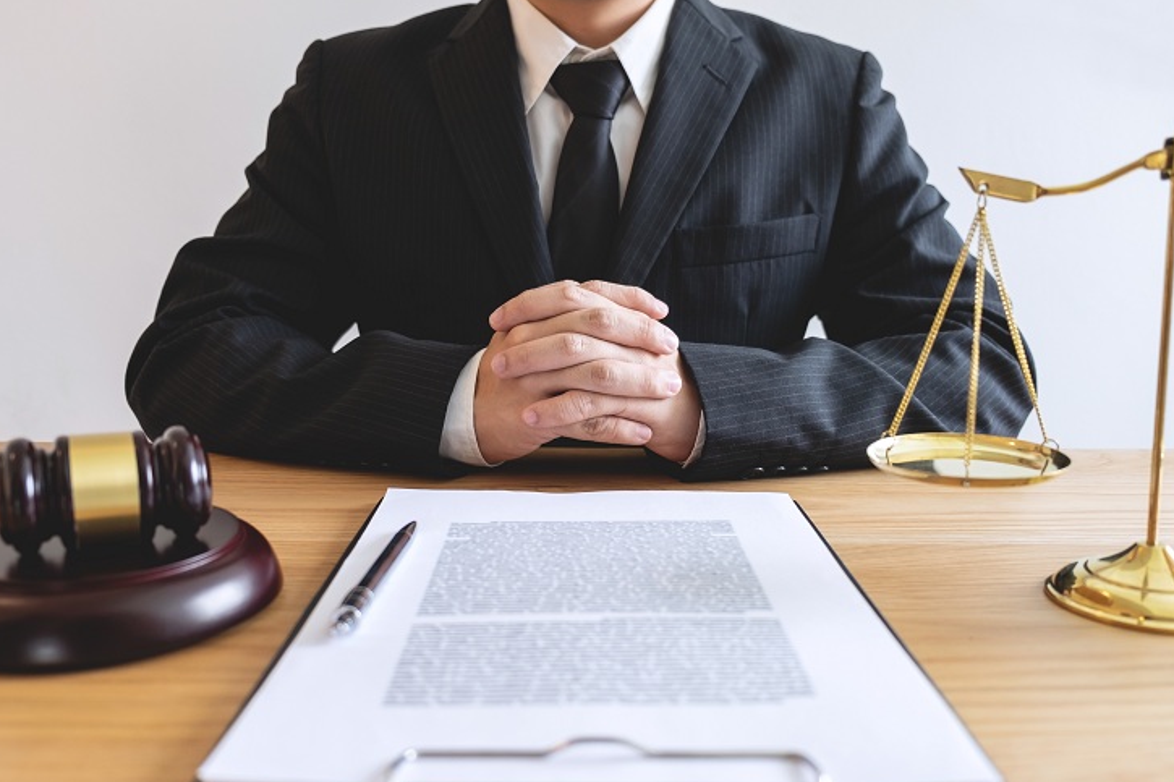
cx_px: 581
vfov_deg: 41.1
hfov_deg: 58.7
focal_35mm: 32
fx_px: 1043
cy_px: 422
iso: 400
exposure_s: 1/100
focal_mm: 19.6
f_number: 2.8
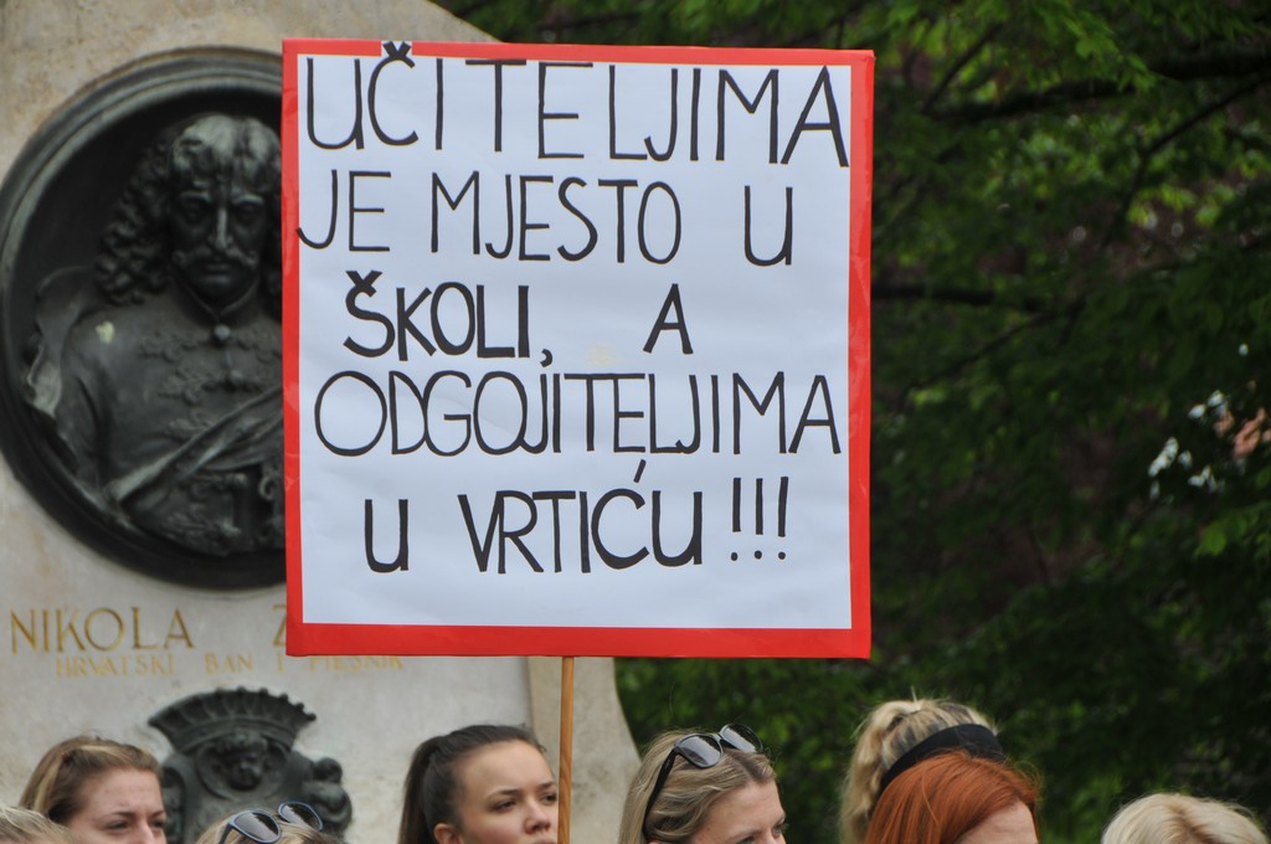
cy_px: 422
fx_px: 7140
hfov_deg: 10.2
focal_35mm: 202
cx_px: 636
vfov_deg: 6.8
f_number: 8
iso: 200
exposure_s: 1/250
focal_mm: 135
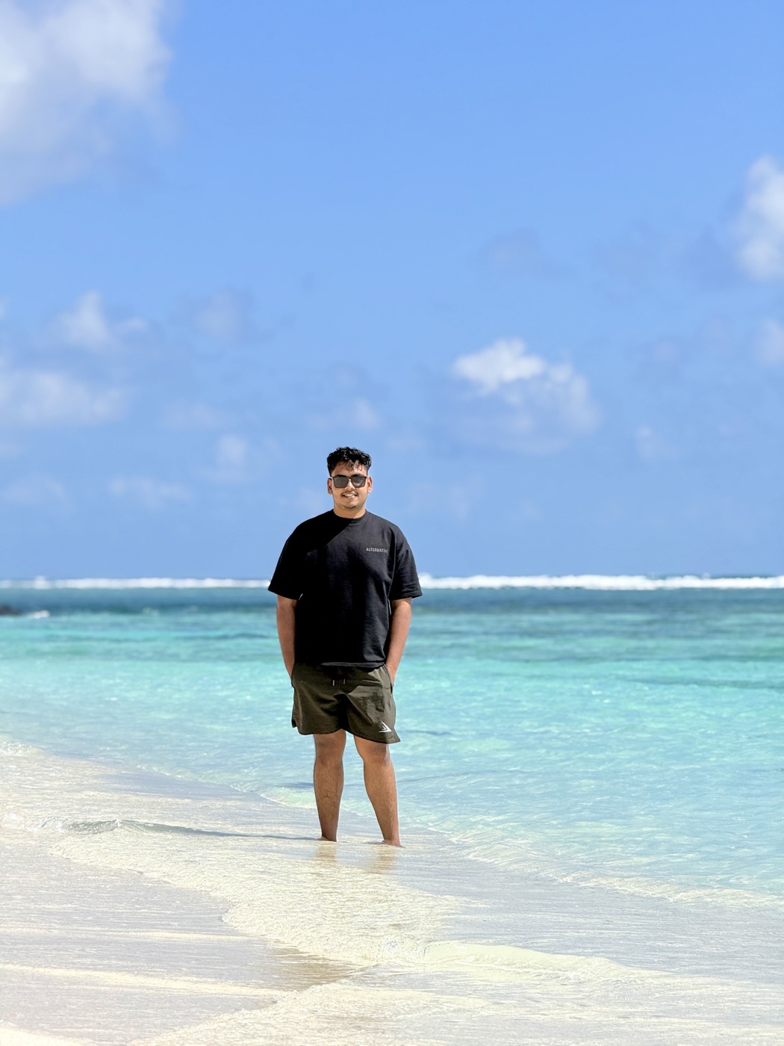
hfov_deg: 12.3
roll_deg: -0.8
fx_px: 3624
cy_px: 523
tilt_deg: +1.1
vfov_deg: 16.4
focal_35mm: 120
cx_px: 392
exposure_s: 1/3344
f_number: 2.8
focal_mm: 15.66
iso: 64
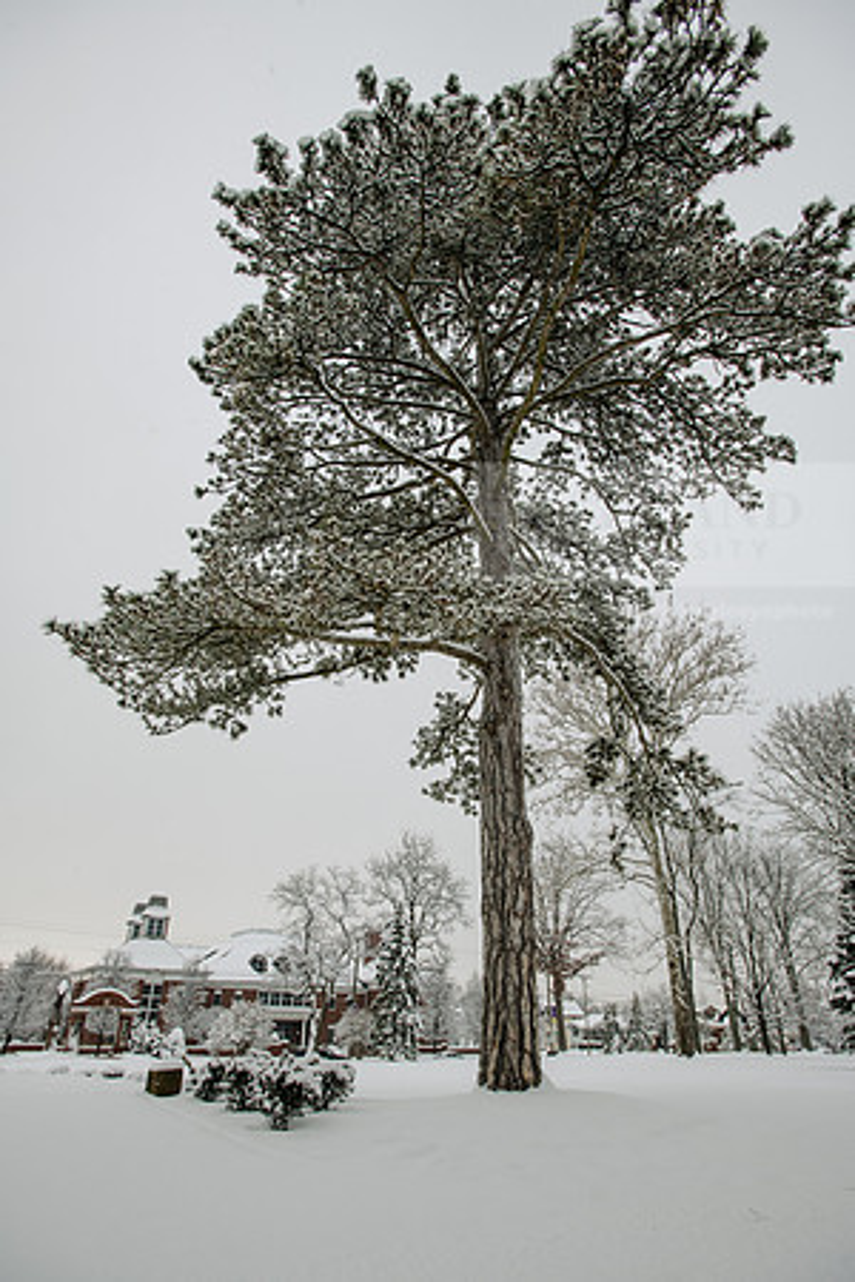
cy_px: 641
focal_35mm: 19
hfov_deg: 64.6
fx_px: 677
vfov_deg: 86.9
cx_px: 428
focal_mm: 19
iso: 250
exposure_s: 1/500
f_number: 5
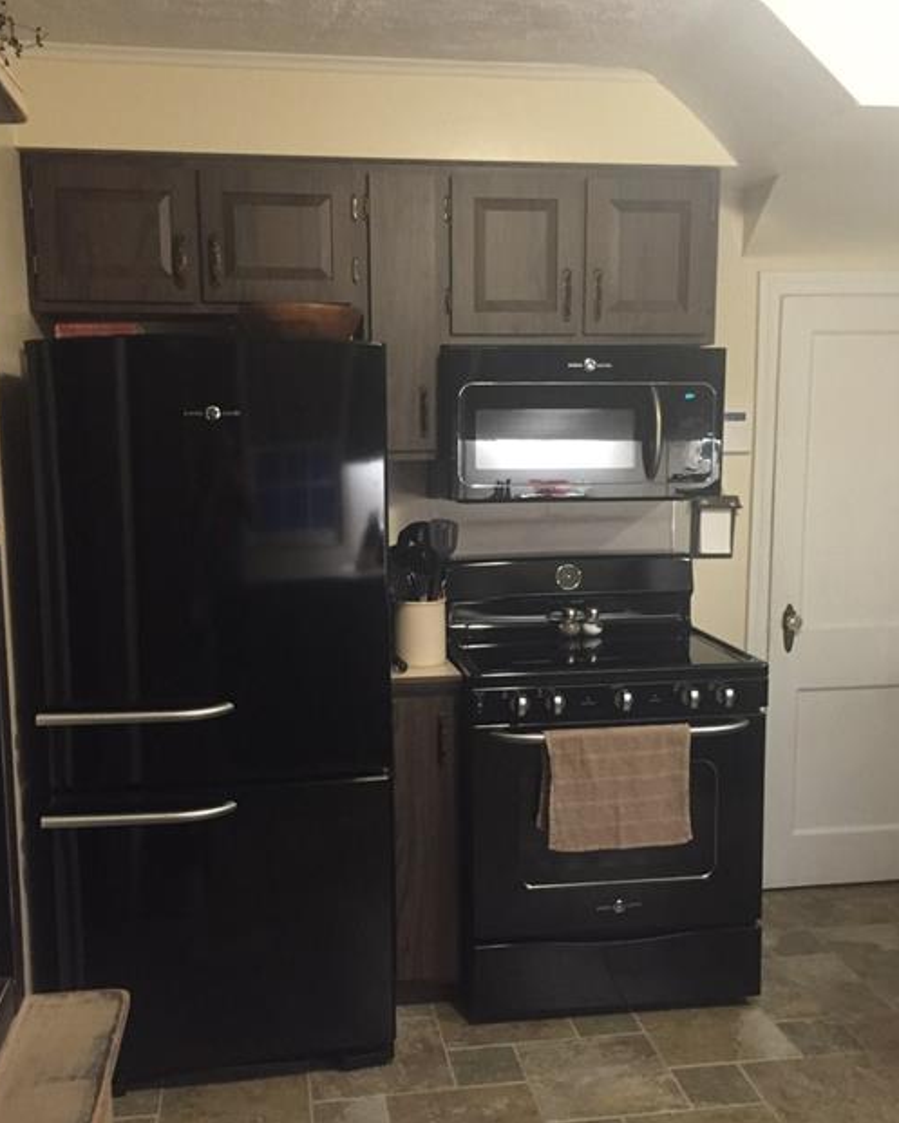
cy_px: 604
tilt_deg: -8.7
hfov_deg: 42.2
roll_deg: +1.1
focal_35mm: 35
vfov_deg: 51.5
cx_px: 440
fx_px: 1164
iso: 250
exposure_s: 1/15
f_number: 2.2
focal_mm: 4.15
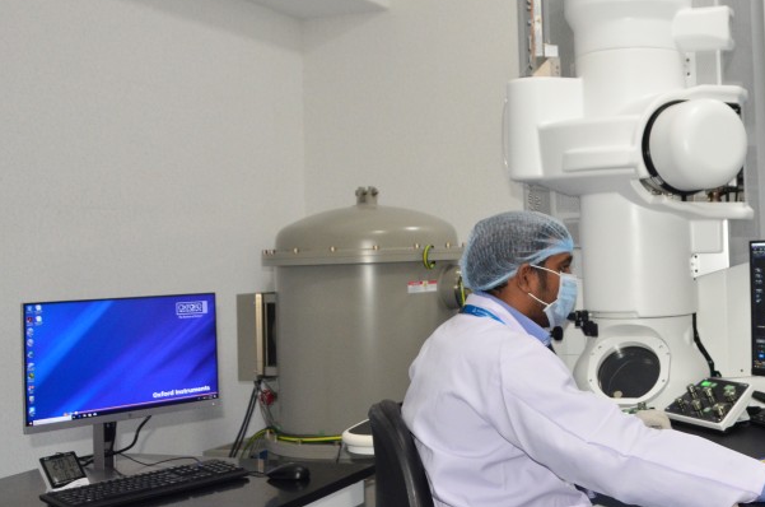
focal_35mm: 46
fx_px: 975
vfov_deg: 28.9
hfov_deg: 41.3
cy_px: 168
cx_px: 589
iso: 1250
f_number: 5
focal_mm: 18
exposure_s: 1/80
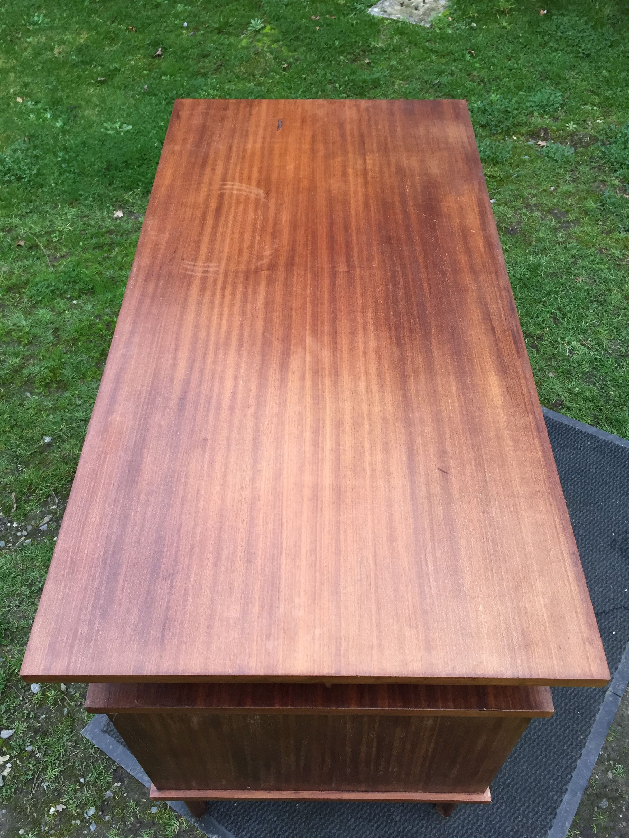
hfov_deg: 48.2
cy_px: 419
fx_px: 703
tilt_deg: -50.5
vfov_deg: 61.7
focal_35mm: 29
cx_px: 314
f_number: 2.2
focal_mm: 4.15
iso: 100
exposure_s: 1/33
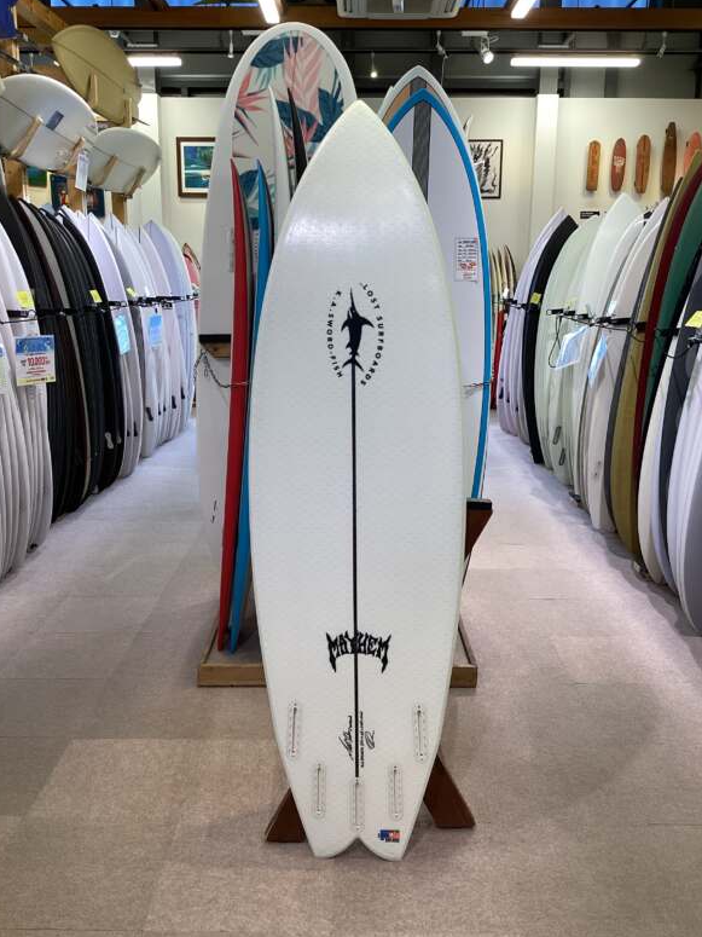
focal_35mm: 32
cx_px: 350
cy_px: 475
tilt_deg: -13.1
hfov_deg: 44.1
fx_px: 866
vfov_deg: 56.8
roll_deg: -0.2
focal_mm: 3.3
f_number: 2.4
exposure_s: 1/100
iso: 100
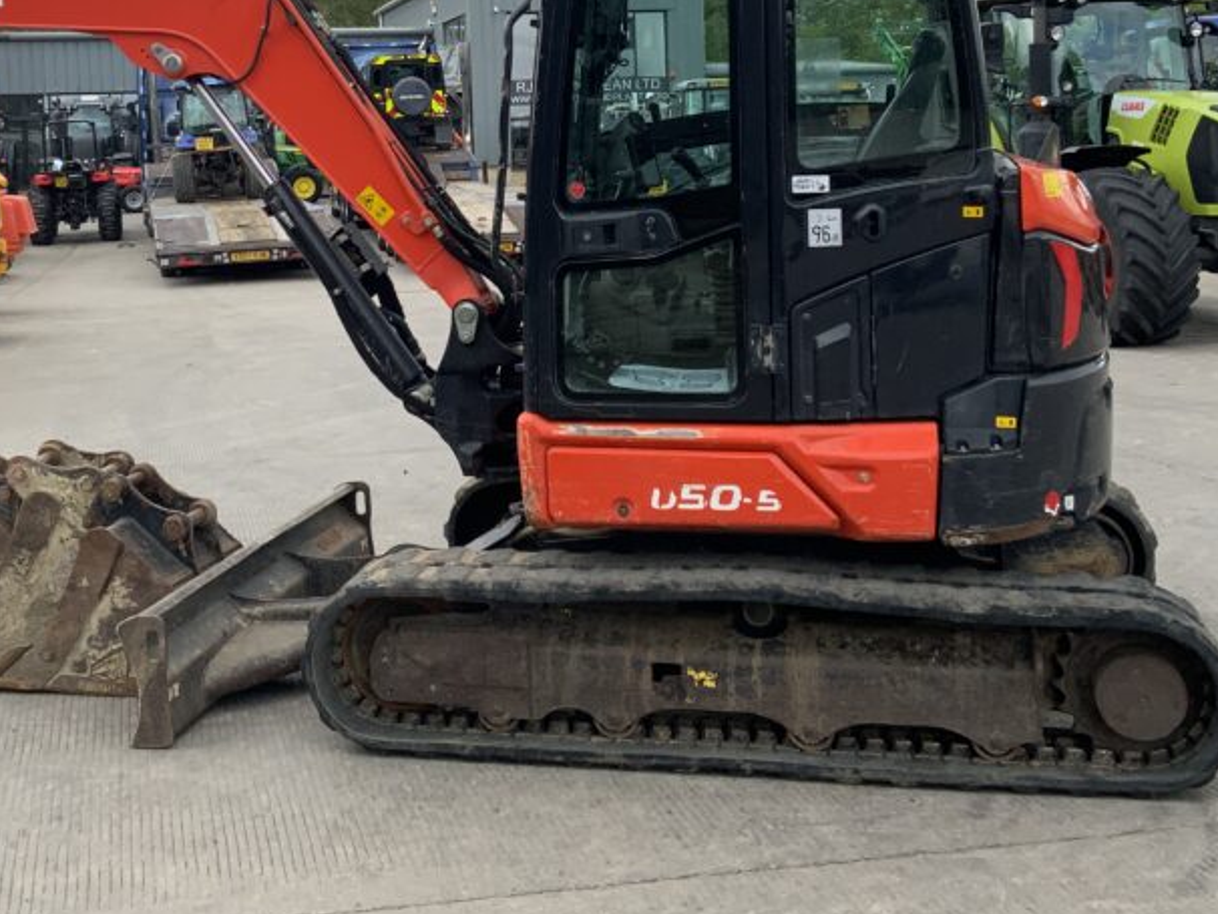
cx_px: 494
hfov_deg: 38.8
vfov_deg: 29.2
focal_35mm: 49
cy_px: 219
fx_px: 1725
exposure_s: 1/869
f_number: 1.8
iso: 16
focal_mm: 3
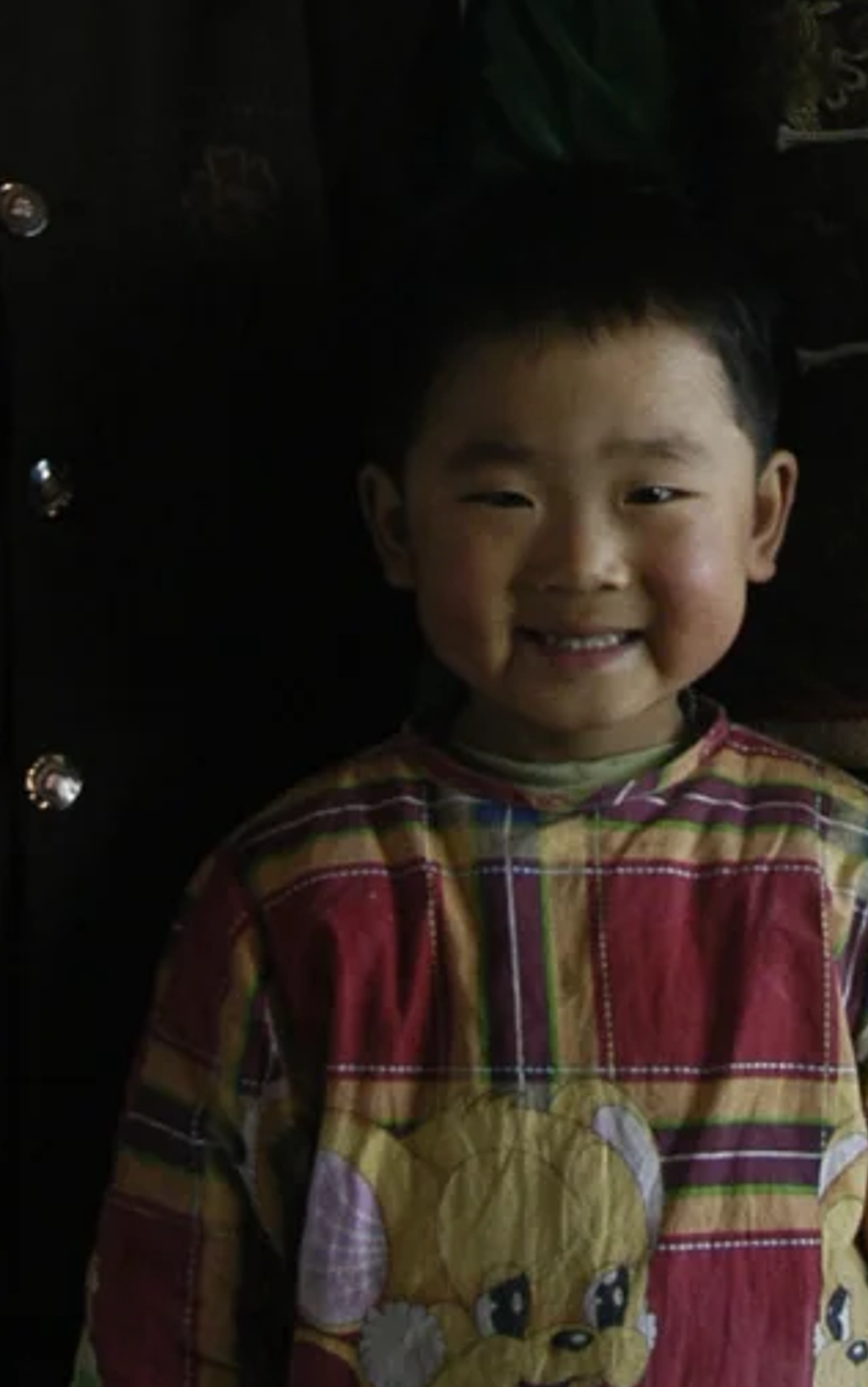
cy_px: -183
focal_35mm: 142
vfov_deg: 14.3
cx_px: 689
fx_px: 5370
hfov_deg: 9.2
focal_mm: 26
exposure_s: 1/60
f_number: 4.5
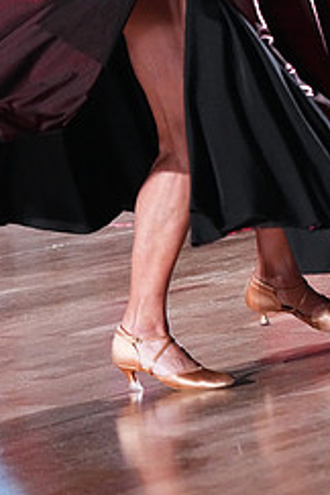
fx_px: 3836
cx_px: 347
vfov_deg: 7.3
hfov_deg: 4.9
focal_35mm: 279
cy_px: -79
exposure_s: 1/400
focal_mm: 117
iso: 8000
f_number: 4.5
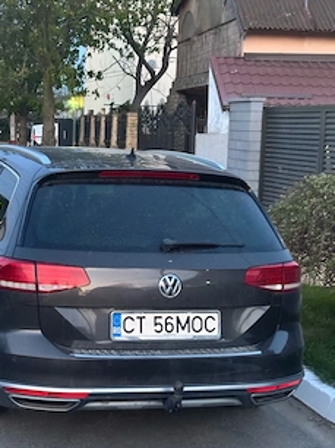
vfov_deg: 28.6
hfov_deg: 21.5
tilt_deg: -6.3
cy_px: 223
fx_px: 879
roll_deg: -2.3
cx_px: 124
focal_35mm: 68
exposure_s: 1/23
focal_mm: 5.96
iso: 400
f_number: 1.6
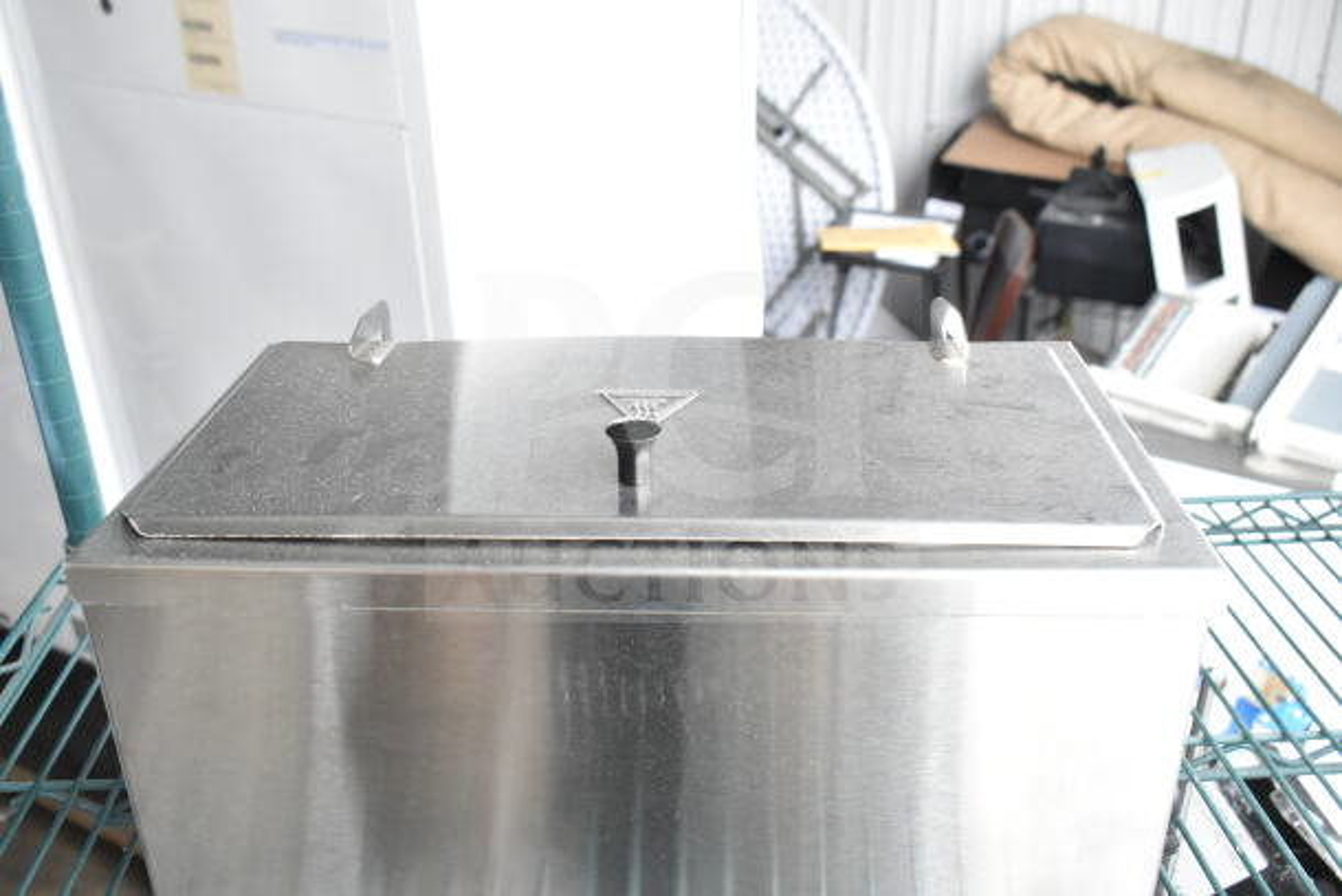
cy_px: 448
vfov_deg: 40.0
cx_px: 671
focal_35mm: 33
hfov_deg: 57.2
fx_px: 1230
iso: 1600
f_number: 6.3
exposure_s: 1/160
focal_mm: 22
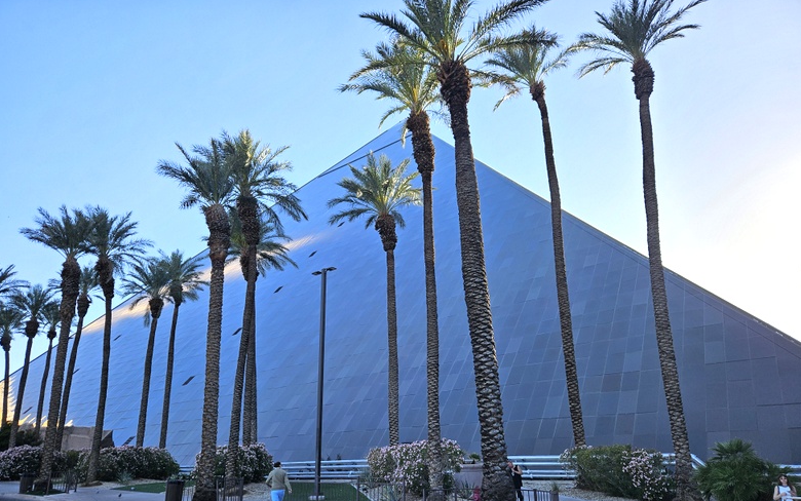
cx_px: 393
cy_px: 301
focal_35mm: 25
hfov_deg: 72.5
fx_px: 546
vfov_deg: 49.0
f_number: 1.8
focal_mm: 5.4
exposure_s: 1/765
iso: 25
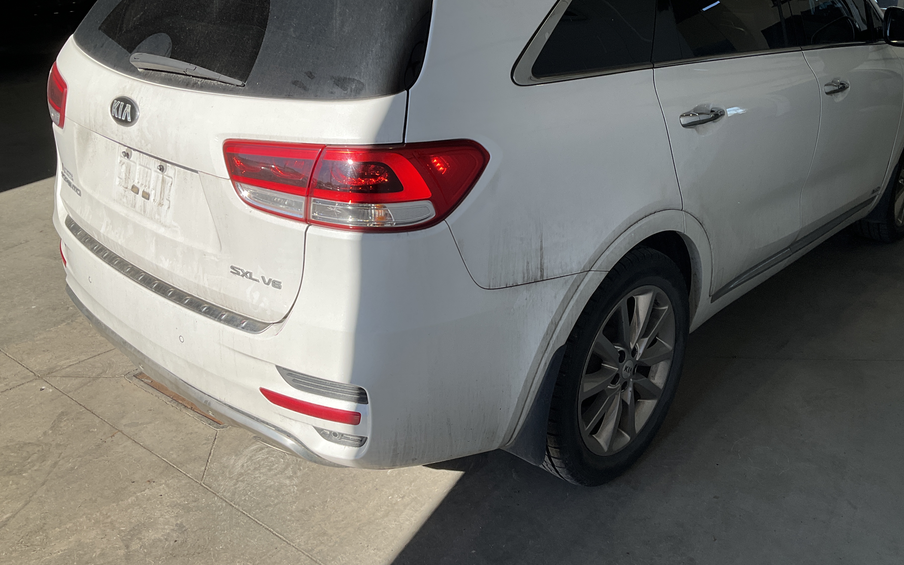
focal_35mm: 34
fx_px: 838
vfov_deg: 37.0
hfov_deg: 56.6
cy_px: 201
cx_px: 492
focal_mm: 3
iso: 25
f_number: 1.8
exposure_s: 1/855
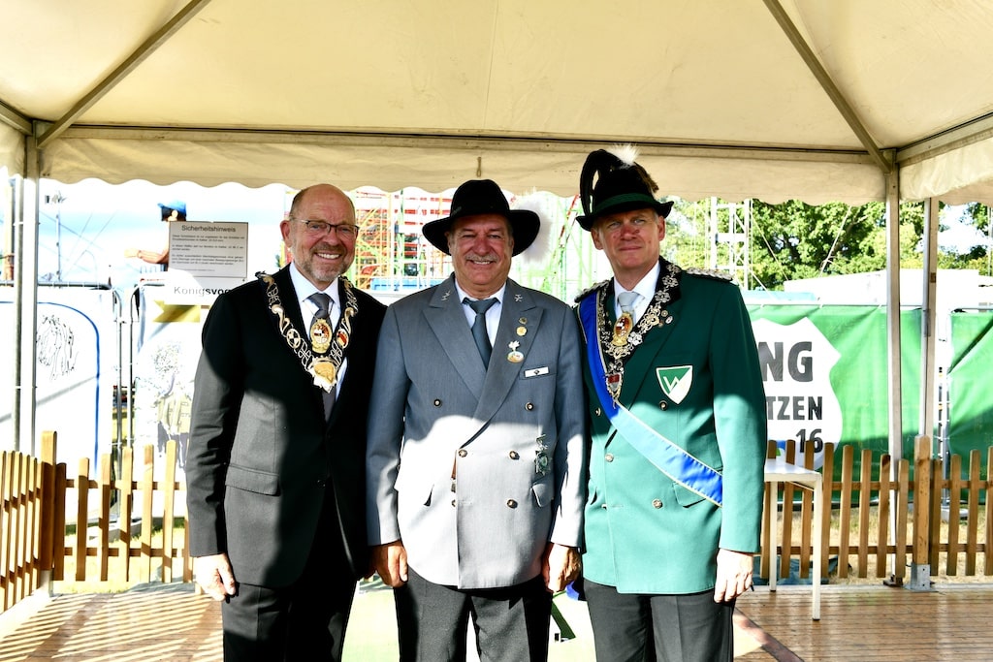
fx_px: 1048
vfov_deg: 35.1
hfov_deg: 50.7
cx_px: 496
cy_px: 331
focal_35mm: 38
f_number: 7.1
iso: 90
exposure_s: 1/100
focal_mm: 38
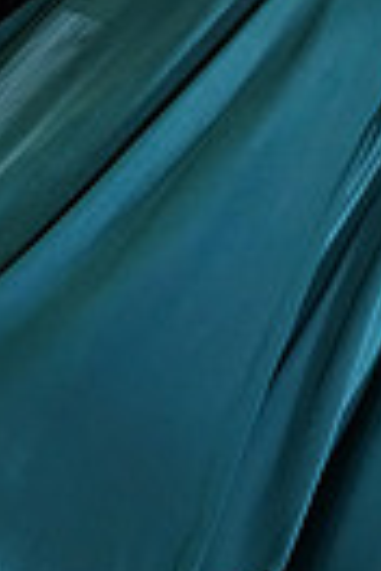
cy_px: -329
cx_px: 310
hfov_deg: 4.1
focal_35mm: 338
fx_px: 5365
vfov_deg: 6.0
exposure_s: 1/320
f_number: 5.6
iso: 5000
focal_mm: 77
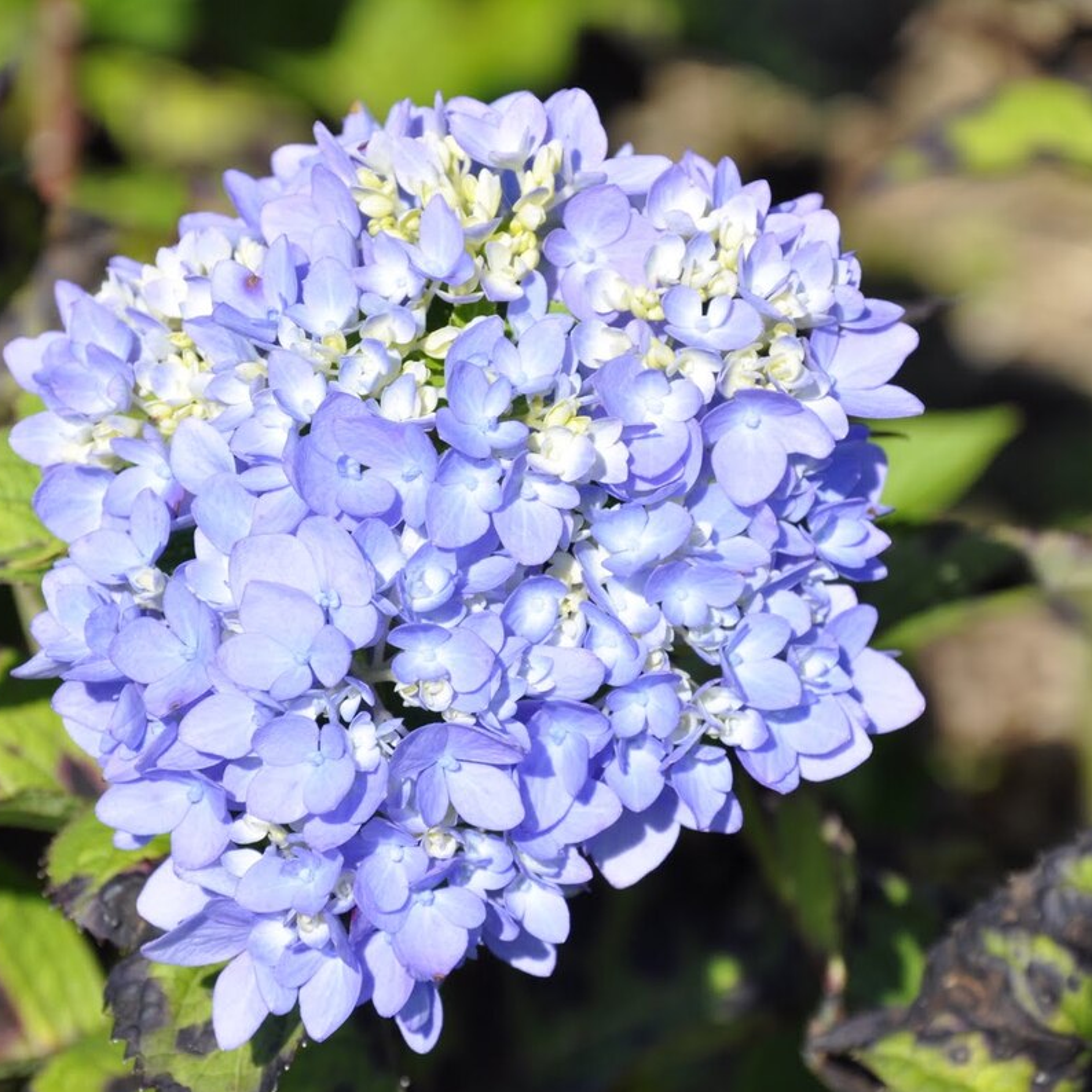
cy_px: 547
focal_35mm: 203
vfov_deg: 8.6
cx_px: 524
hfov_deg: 8.6
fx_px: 7232
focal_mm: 105
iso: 200
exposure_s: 1/320
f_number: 9
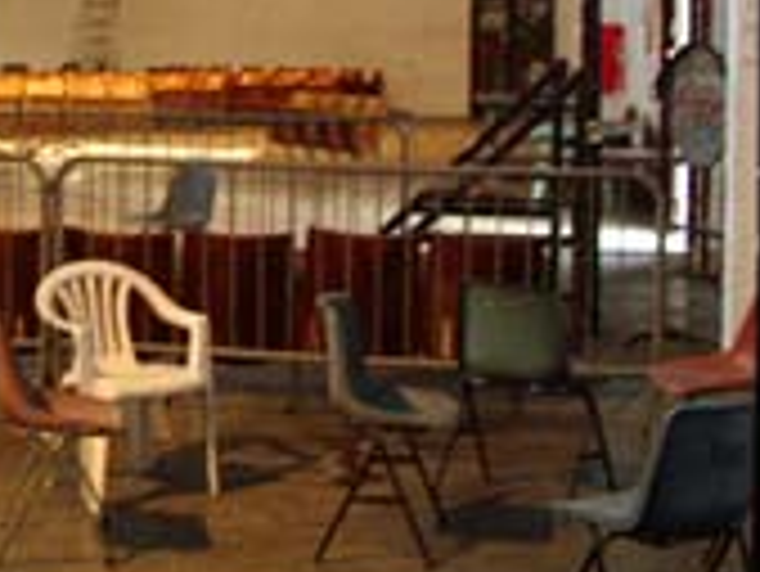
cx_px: 63
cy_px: -63
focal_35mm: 90
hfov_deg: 21.2
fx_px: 1977
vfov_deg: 16.0
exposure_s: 1/4
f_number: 2.6
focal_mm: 5.8
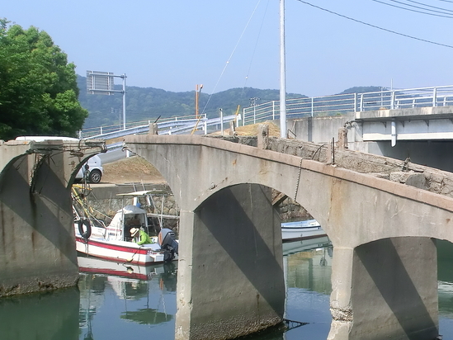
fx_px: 903
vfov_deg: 21.3
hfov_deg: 28.0
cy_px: 205
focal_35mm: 69
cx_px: 167
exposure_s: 1/125
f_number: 9.9
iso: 80
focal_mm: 6.61
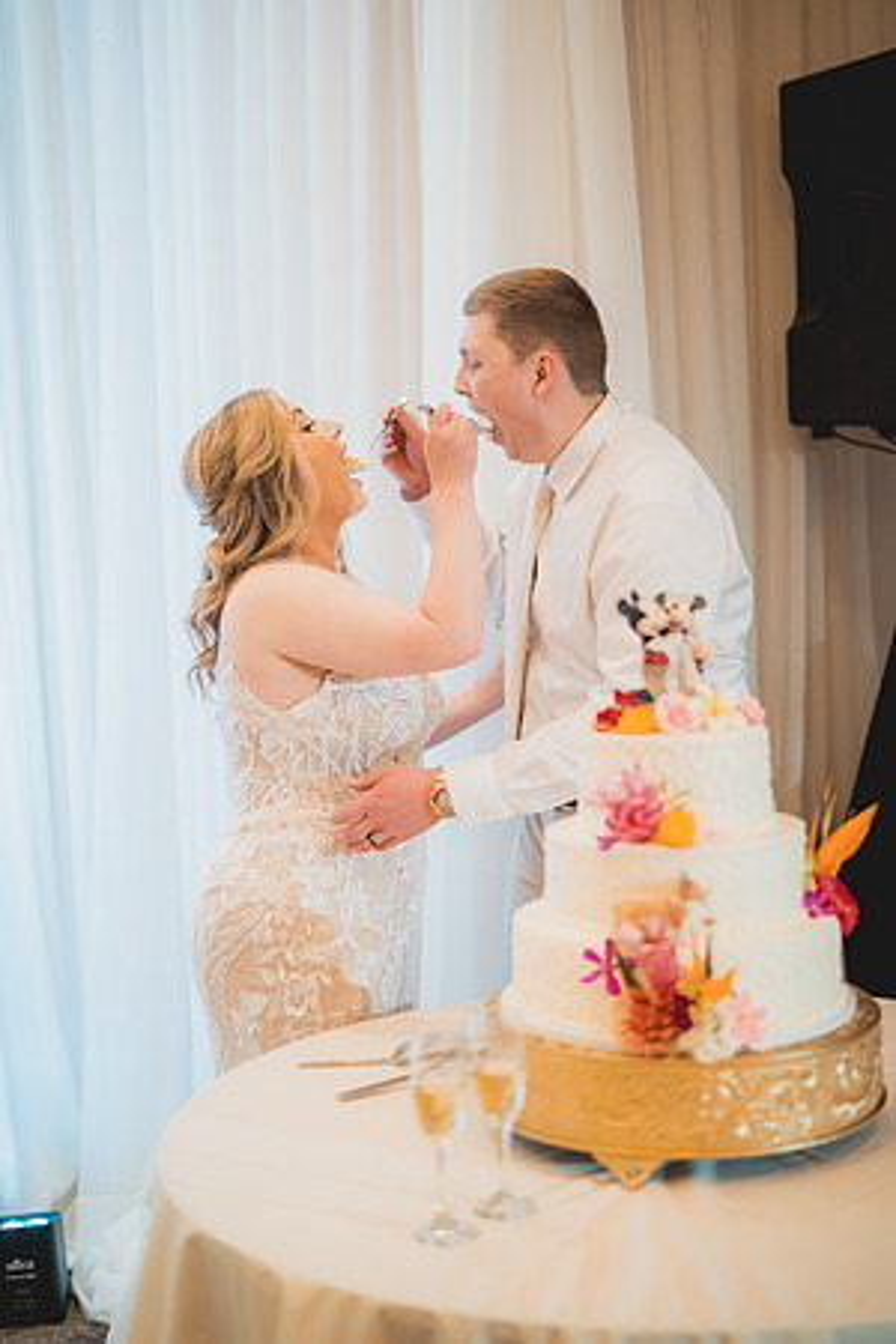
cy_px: 672
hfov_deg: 27.0
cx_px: 448
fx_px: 1867
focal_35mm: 50
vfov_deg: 39.6
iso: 1250
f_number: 1.4
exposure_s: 1/500
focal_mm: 50
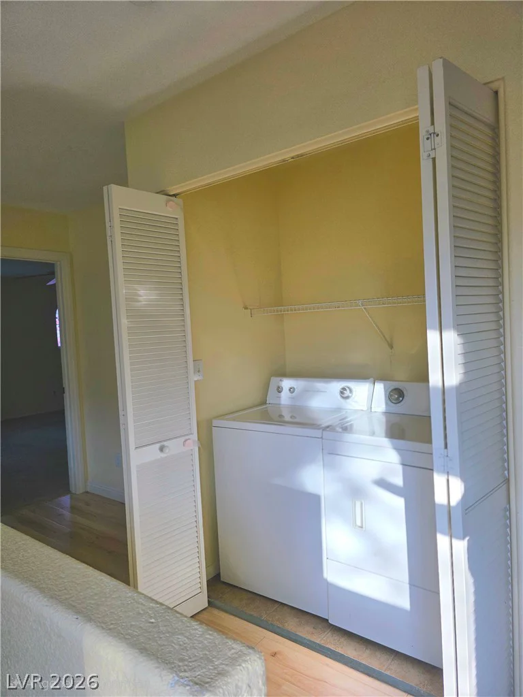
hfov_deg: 58.9
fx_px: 463
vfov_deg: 73.9
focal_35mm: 23
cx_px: 262
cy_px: 348
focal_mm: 6.3
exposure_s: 1/370
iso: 40
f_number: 1.7
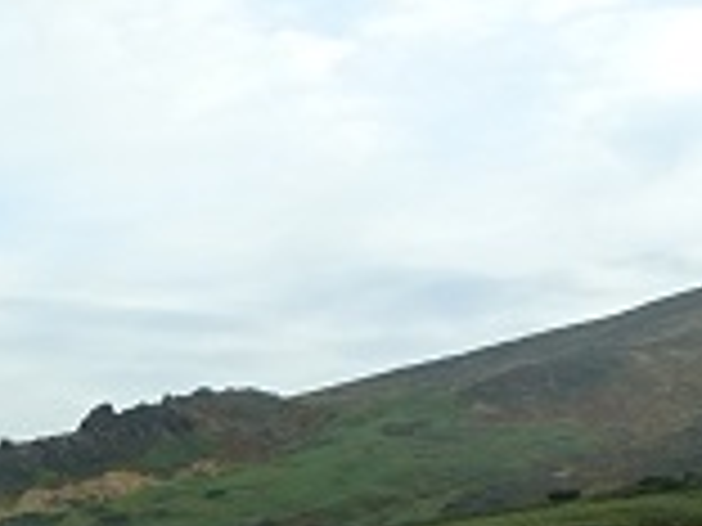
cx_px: -268
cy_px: 699
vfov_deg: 14.0
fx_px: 2048
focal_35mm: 101
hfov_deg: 17.9
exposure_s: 1/320
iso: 80
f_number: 3.5
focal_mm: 4.1
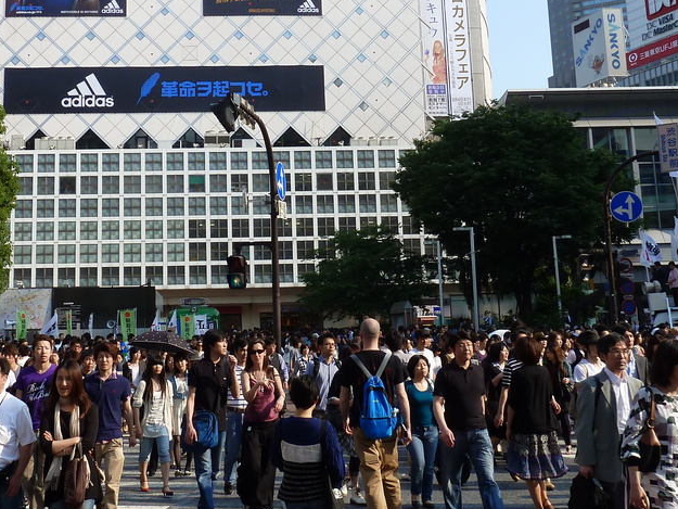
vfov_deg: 30.0
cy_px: 160
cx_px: 247
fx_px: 940
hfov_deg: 39.3
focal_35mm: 48
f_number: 4
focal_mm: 4.1
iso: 80
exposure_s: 1/400
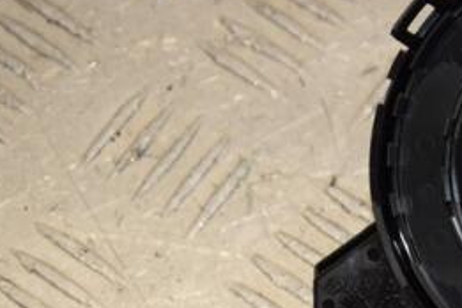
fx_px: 2566
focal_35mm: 200
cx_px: 490
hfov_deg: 10.2
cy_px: 218
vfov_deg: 6.9
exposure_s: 1/200
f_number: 7.1
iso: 800
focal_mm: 58
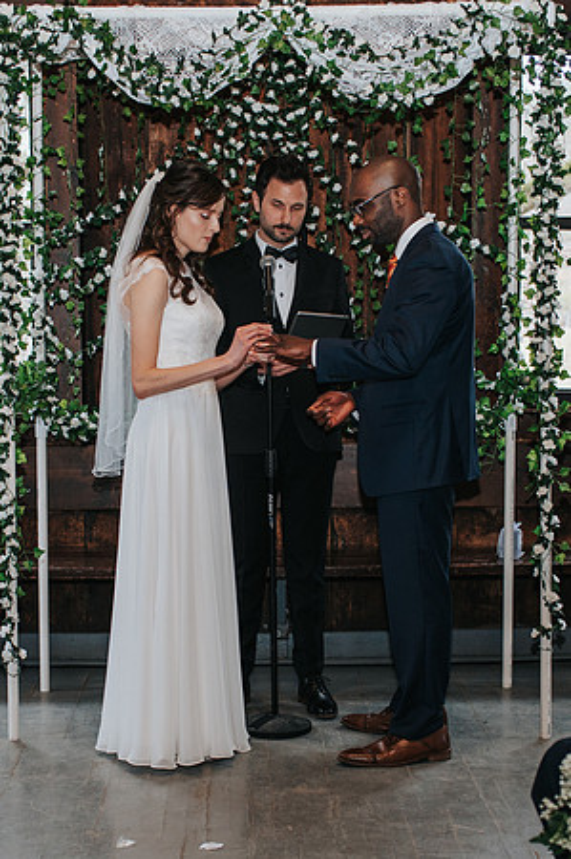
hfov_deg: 19.9
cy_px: 549
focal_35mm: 68
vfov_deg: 29.5
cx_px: 236
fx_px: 1627
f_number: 2.8
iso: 1000
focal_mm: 35
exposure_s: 1/160
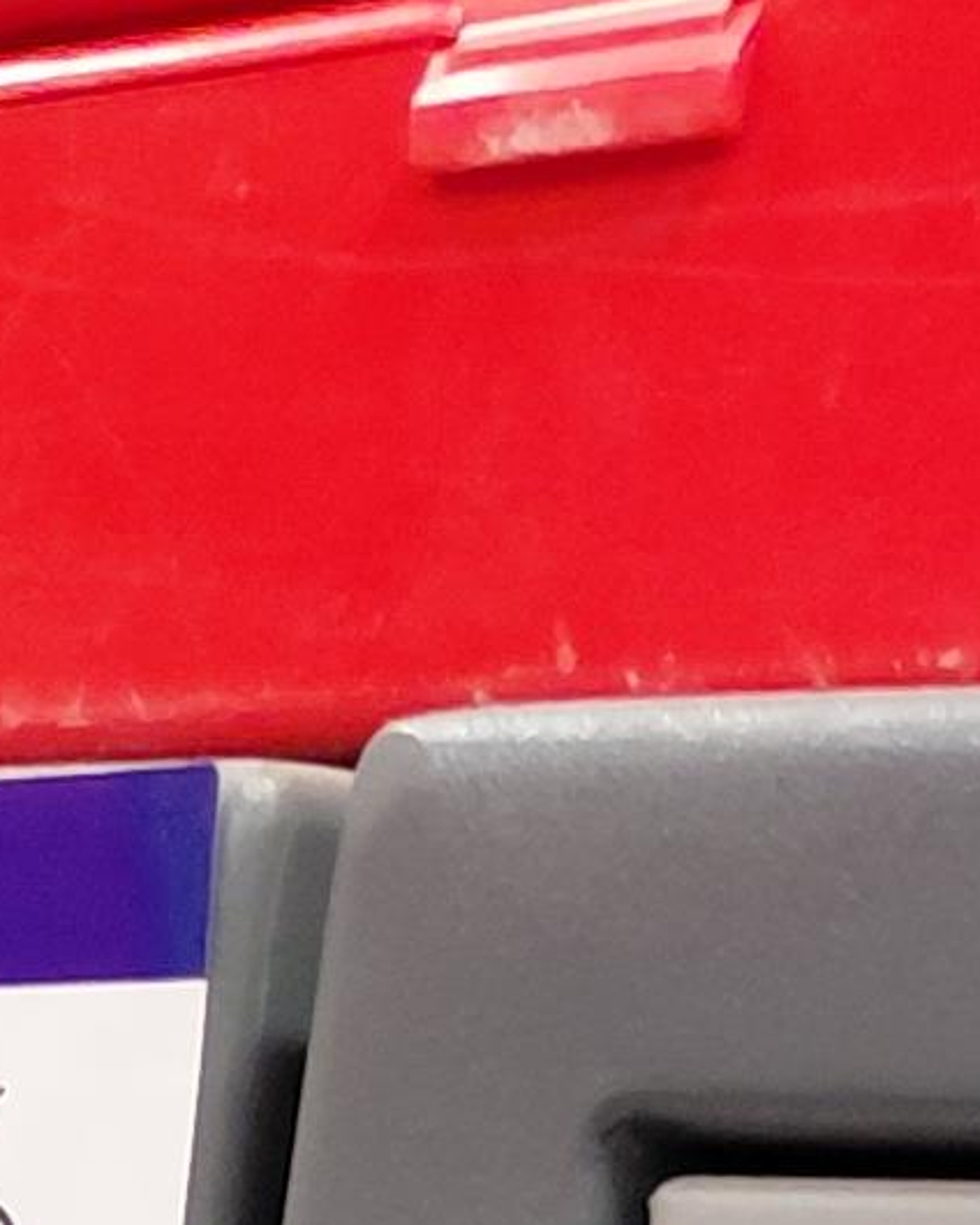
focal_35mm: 188
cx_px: -1861
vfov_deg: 7.6
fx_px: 6816
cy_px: 4639
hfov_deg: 7.4
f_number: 1.8
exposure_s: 1/60
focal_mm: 4.69
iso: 200
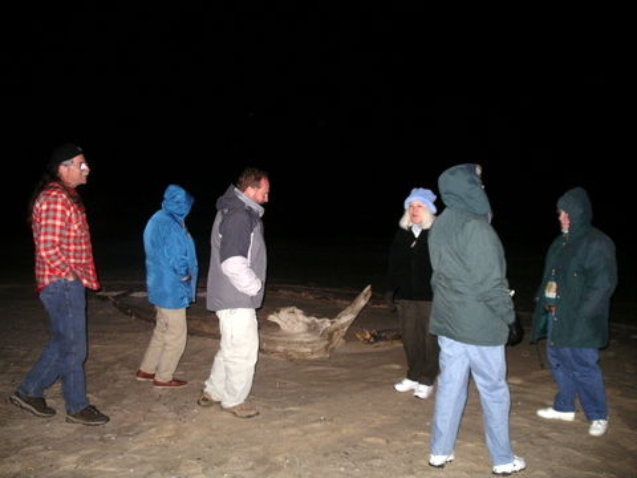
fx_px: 681
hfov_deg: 50.1
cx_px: 318
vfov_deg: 38.7
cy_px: 239
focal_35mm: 37
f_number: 2.8
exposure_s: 1/40
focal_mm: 7.8
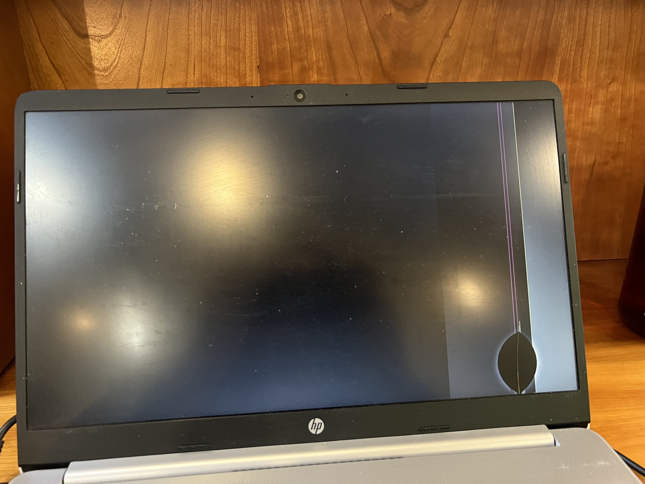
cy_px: 242
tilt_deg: -20.3
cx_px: 322
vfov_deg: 53.1
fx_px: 484
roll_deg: +0.7
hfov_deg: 67.3
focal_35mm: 26
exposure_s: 1/38
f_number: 1.5
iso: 640
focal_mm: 5.7
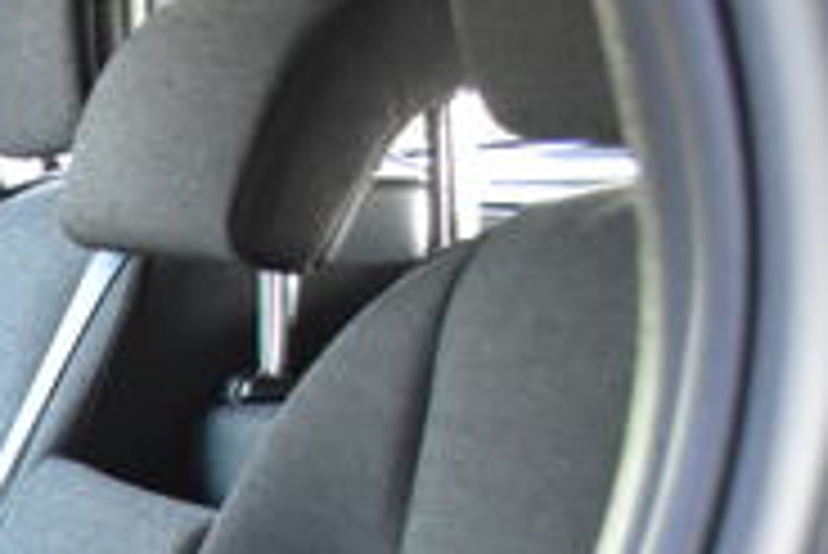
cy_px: 1421
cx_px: -1184
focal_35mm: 163
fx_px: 3752
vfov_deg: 7.7
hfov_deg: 10.7
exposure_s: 1/60
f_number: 3.5
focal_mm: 20
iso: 1600
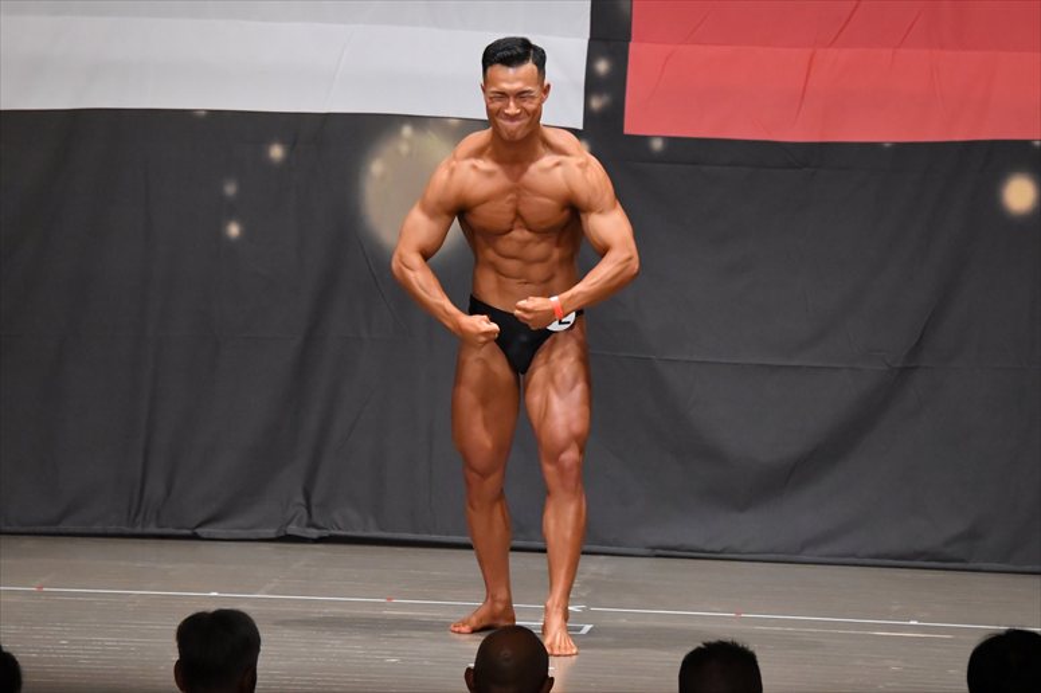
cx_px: 520
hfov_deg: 9.2
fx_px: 6503
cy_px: 346
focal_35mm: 225
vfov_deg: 6.1
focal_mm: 150
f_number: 5.6
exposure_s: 1/400
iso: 6400
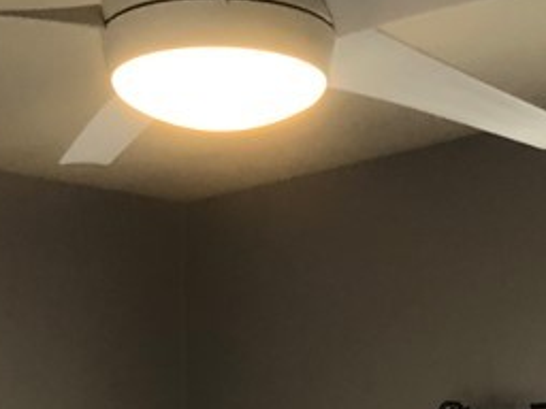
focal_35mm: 112
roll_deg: +0.1
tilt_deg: -6.8
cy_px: 773
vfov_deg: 12.0
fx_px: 1767
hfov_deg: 17.5
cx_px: 207
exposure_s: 1/17
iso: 40
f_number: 1.8
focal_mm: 3.99
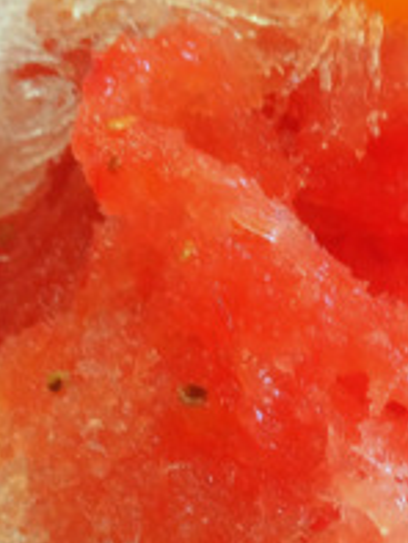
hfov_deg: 15.6
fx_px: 1476
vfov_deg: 20.4
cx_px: 323
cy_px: 502
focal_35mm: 94
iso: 40
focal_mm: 4.15
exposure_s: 1/60
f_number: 2.2
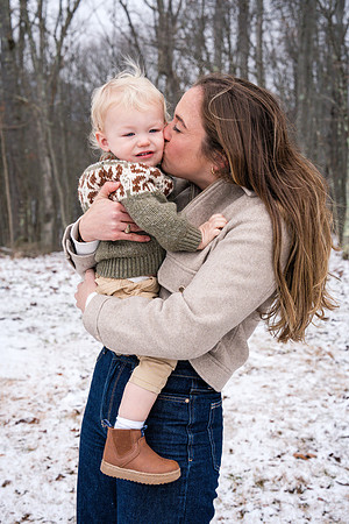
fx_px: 771
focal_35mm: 53
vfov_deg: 37.5
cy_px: 262
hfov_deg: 25.5
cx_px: 174
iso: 1000
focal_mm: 53
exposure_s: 1/250
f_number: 6.3
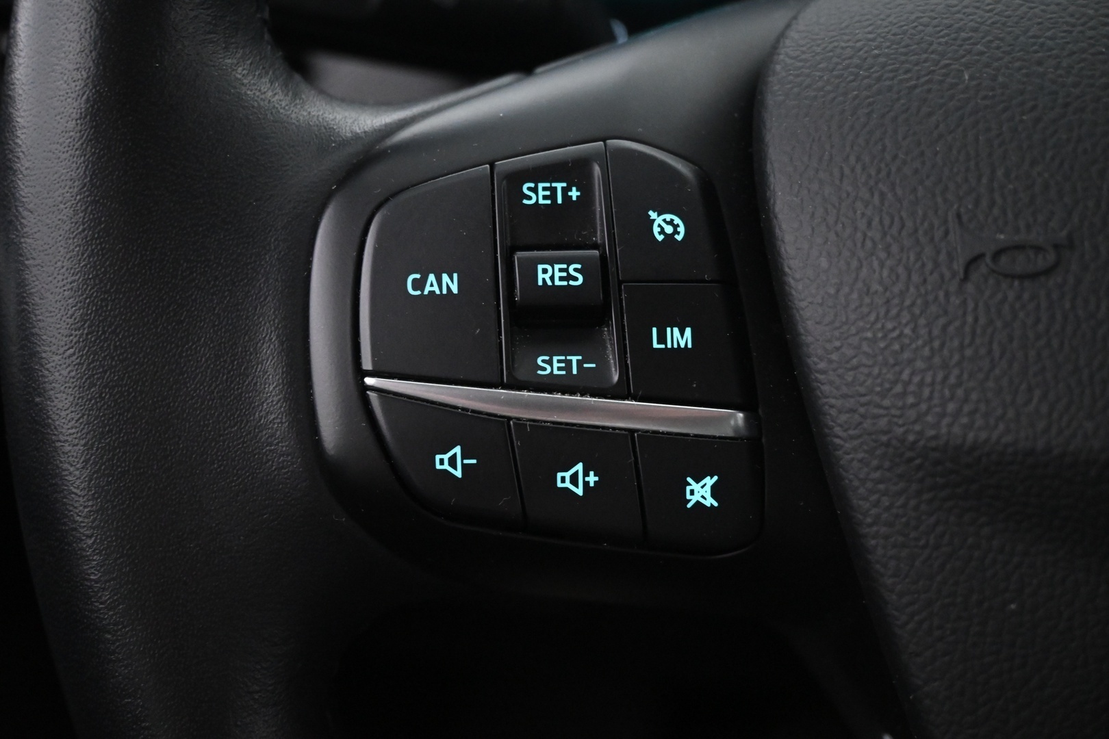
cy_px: 370
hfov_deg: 47.2
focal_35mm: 41
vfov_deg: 32.4
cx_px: 554
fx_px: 1271
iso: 4500
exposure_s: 1/40
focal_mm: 27.5
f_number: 4.5
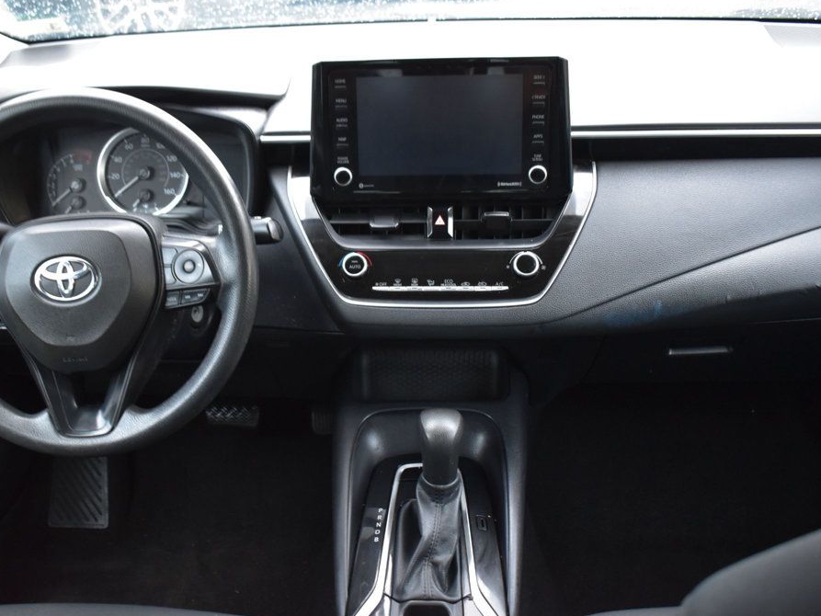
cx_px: 360
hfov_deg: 43.8
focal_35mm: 43
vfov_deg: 33.6
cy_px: 310
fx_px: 1020
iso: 1600
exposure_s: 1/3
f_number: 4
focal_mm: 26
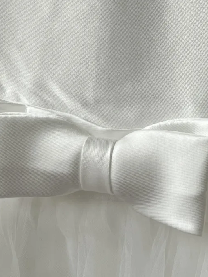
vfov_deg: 19.6
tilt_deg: -9.9
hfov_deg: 15.0
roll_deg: -1.7
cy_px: 12
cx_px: 154
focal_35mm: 98
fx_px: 785
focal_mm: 5.1
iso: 40
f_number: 1.6
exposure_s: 1/100
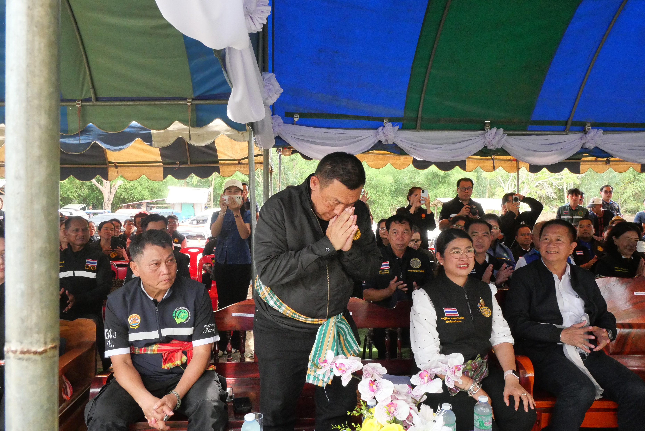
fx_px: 520
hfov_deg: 63.6
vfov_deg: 45.0
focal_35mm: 29
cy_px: 216
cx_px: 322
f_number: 8
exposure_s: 1/400
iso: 3200
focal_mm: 14
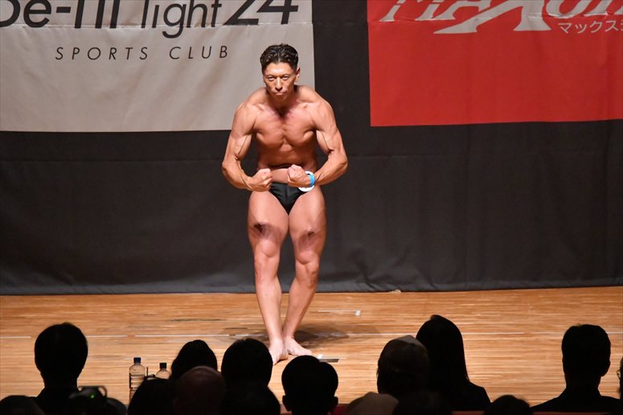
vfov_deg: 5.1
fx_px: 4670
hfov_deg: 7.6
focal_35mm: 270
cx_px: 312
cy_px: 208
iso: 12800
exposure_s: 1/400
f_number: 5.6
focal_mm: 180
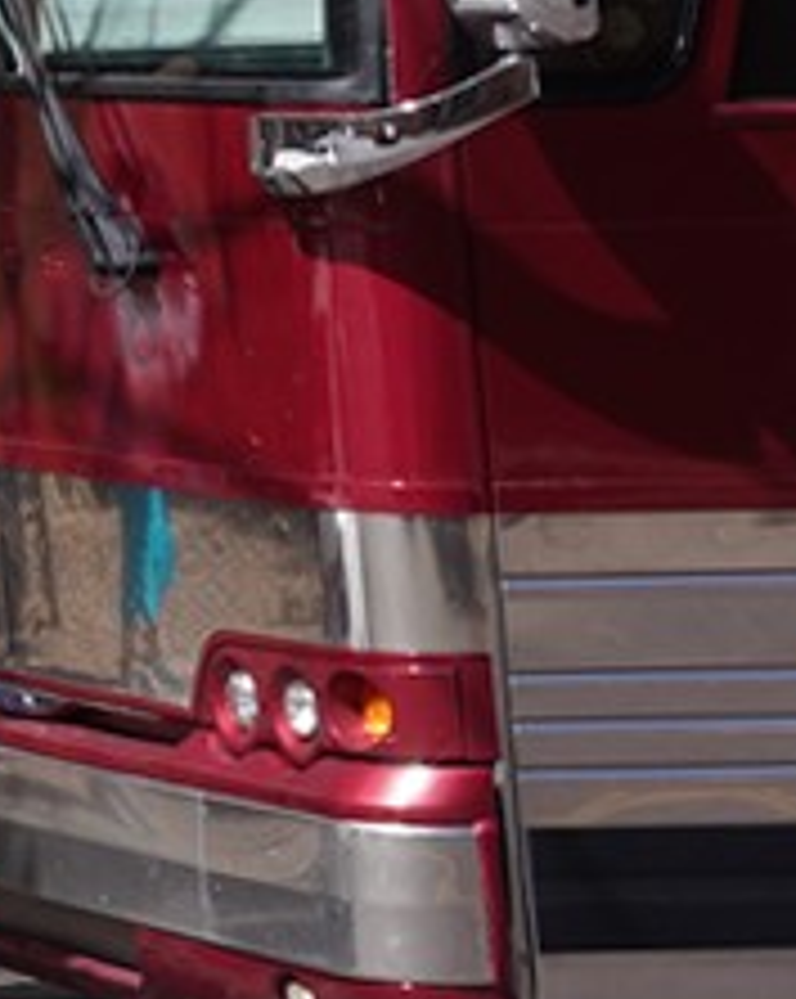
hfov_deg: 5.2
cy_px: -1035
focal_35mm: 237
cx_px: -3197
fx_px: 6994
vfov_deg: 7.8
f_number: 11
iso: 100
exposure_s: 1/100
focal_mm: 28
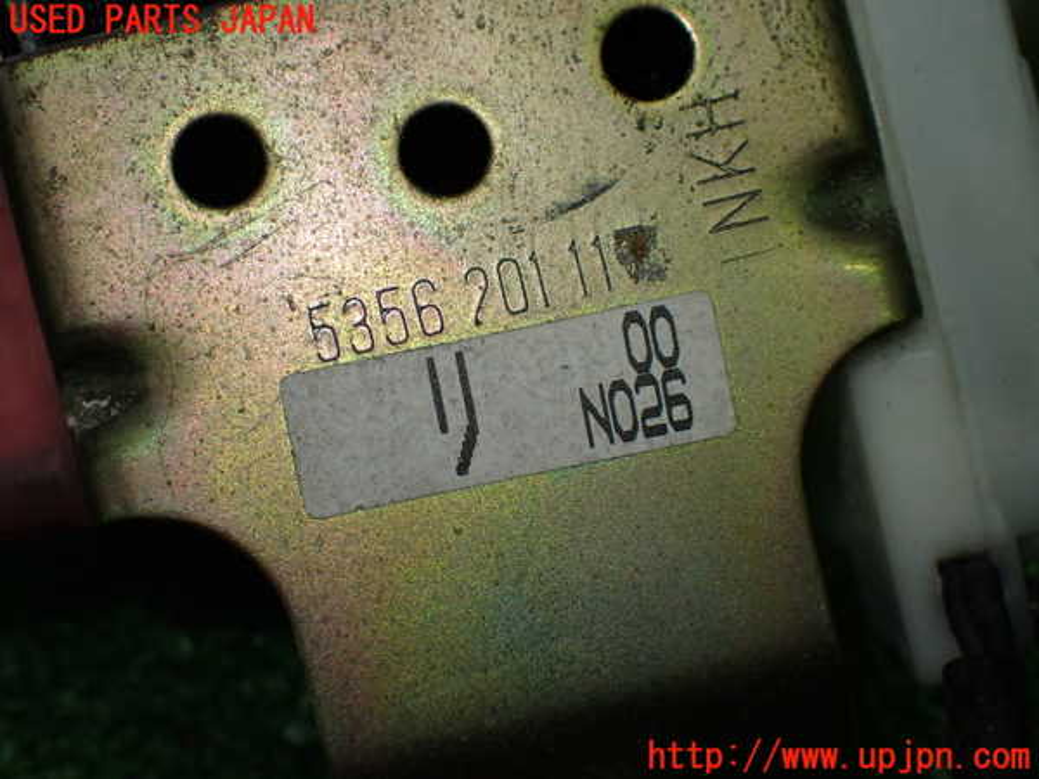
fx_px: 1741
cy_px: 390
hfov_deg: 33.2
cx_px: 520
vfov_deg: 25.2
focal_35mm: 58
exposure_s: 1/250
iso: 320
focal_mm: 10.35
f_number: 3.5
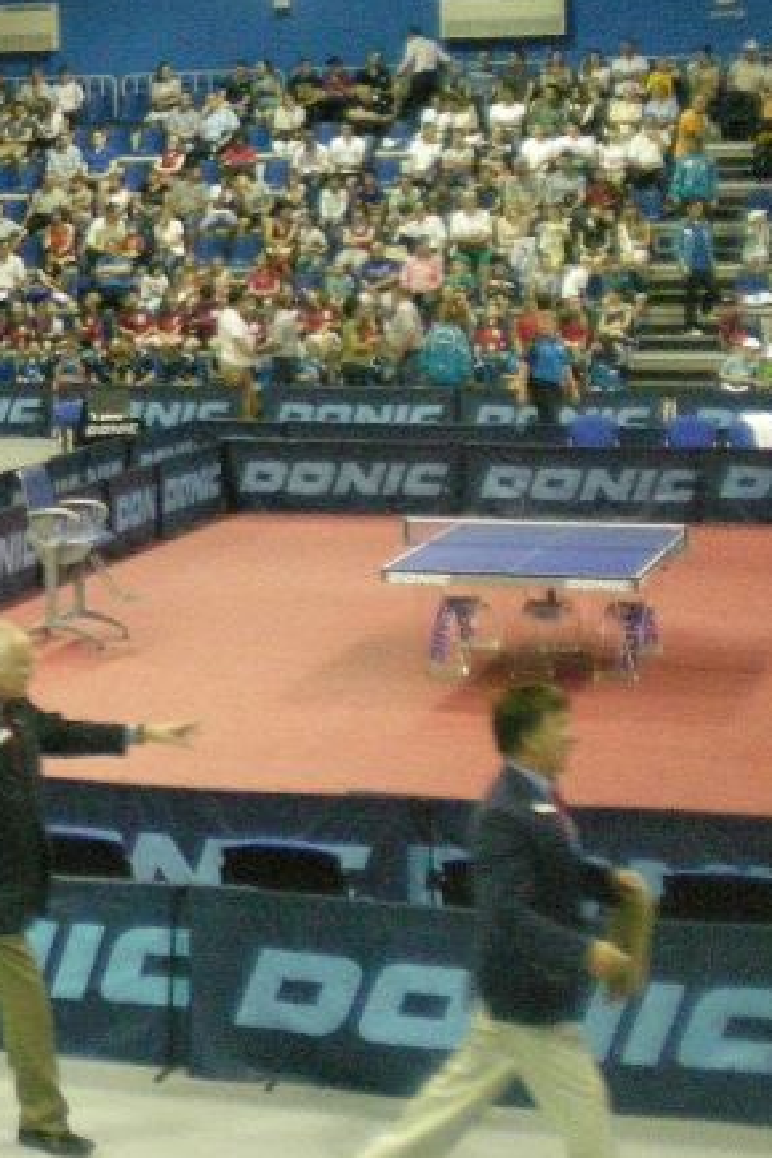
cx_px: -488
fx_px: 2991
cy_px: 202
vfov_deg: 21.6
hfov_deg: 13.6
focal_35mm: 93
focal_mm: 6.3
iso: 660
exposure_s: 1/60
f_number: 3.1
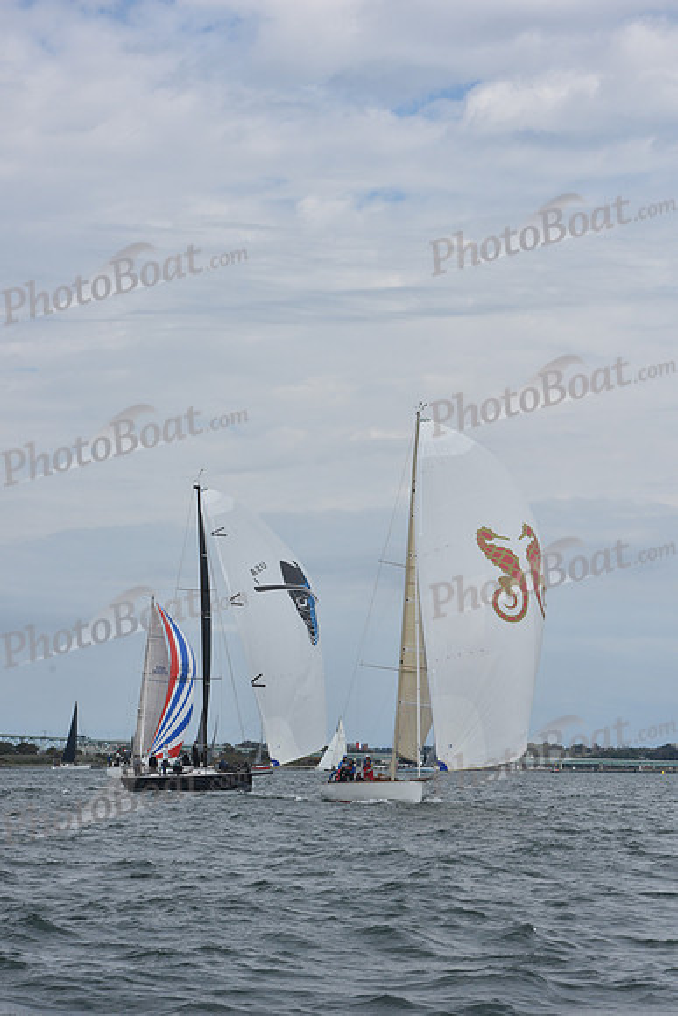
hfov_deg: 14.4
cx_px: 339
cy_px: 508
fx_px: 2682
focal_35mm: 95
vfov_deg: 21.5
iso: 320
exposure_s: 1/1000
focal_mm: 95
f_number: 10
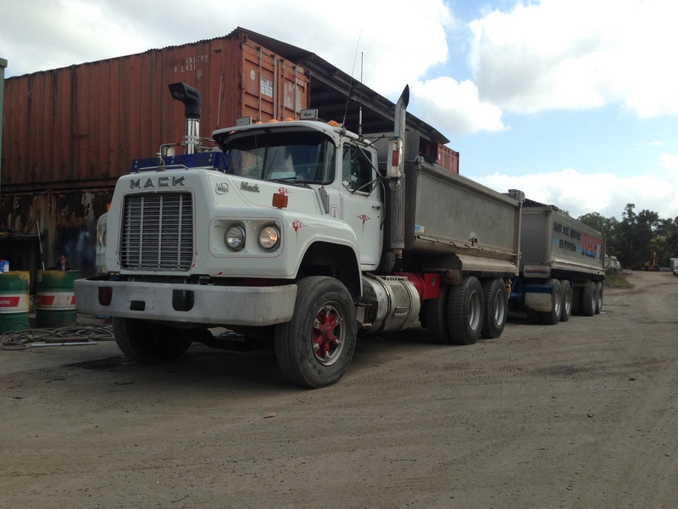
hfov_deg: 55.4
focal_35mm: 33
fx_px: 646
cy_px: 254
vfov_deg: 42.9
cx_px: 339
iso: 50
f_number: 2.4
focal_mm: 4.13
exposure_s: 1/1205
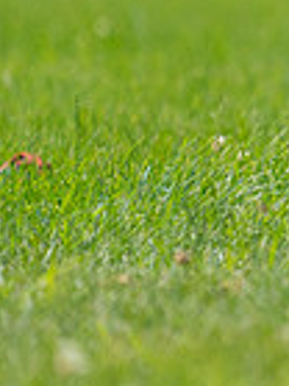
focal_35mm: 2505
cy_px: 29
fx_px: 27928
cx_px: 636
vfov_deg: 0.8
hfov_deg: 0.6
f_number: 6.3
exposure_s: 1/4000
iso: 1000
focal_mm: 600
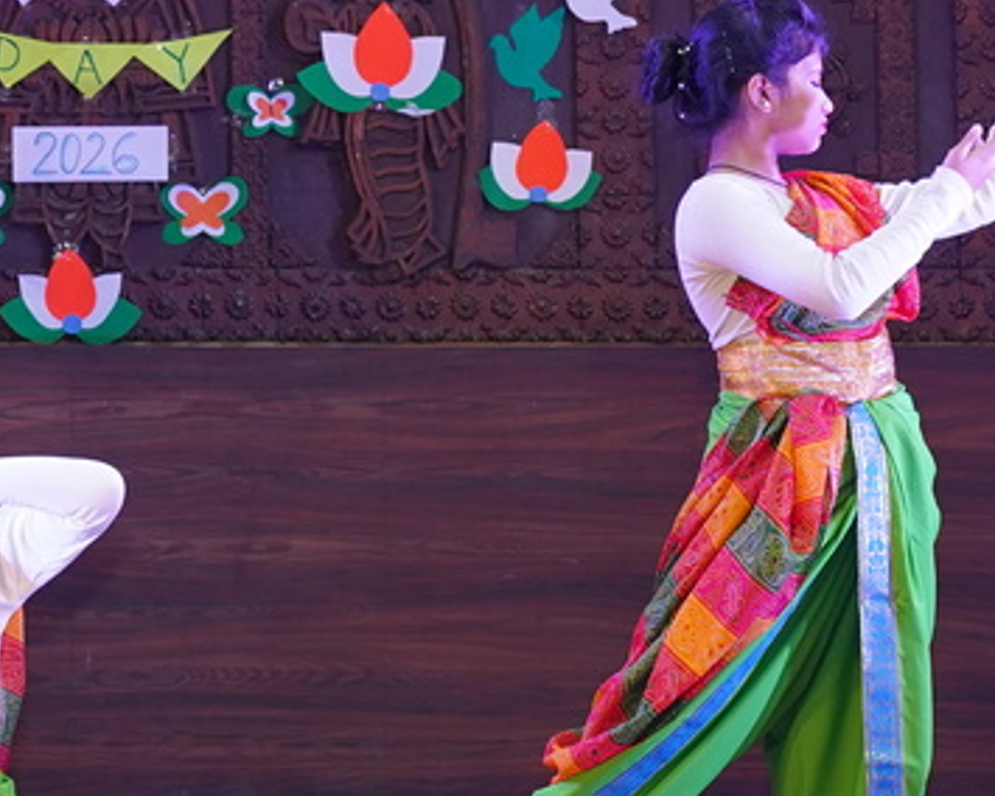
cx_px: -135
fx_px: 5831
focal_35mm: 198
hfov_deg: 9.6
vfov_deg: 7.8
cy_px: 67
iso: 1000
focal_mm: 50
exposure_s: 1/100
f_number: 4.5
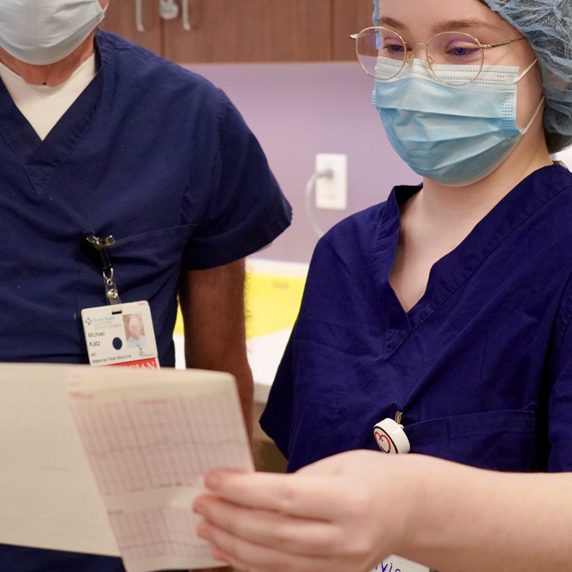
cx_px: 199
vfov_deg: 24.6
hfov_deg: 24.6
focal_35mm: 70
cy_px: 199
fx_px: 1309
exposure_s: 1/160
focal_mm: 34
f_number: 4
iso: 2000
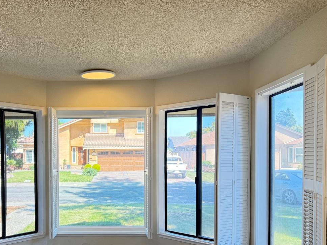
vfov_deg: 38.2
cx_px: 108
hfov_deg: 49.2
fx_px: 350
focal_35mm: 37
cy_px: 166
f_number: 1.78
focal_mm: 6.76
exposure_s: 1/235
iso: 160
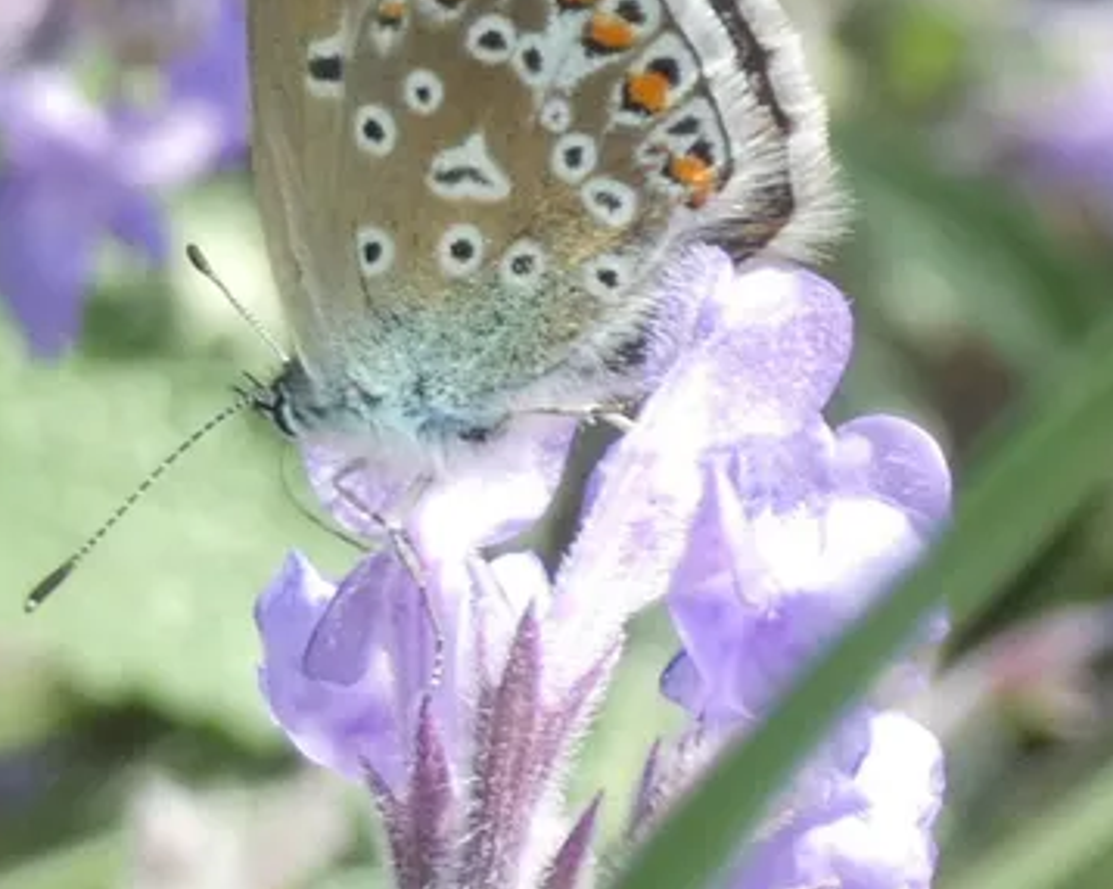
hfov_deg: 7.9
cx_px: 519
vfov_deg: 6.3
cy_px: 196
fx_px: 8099
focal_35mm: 246
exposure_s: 1/80
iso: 100
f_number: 5.3
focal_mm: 25.2
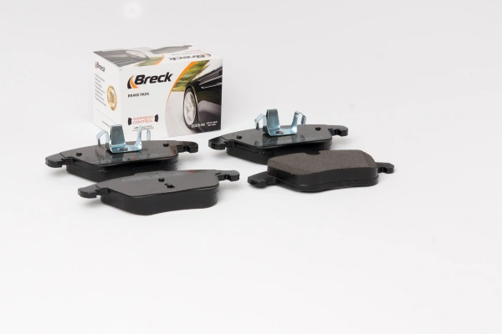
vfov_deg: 16.6
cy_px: 167
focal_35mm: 82
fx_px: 1150
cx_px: 251
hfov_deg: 24.6
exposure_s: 1/200
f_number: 13
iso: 100
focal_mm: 55
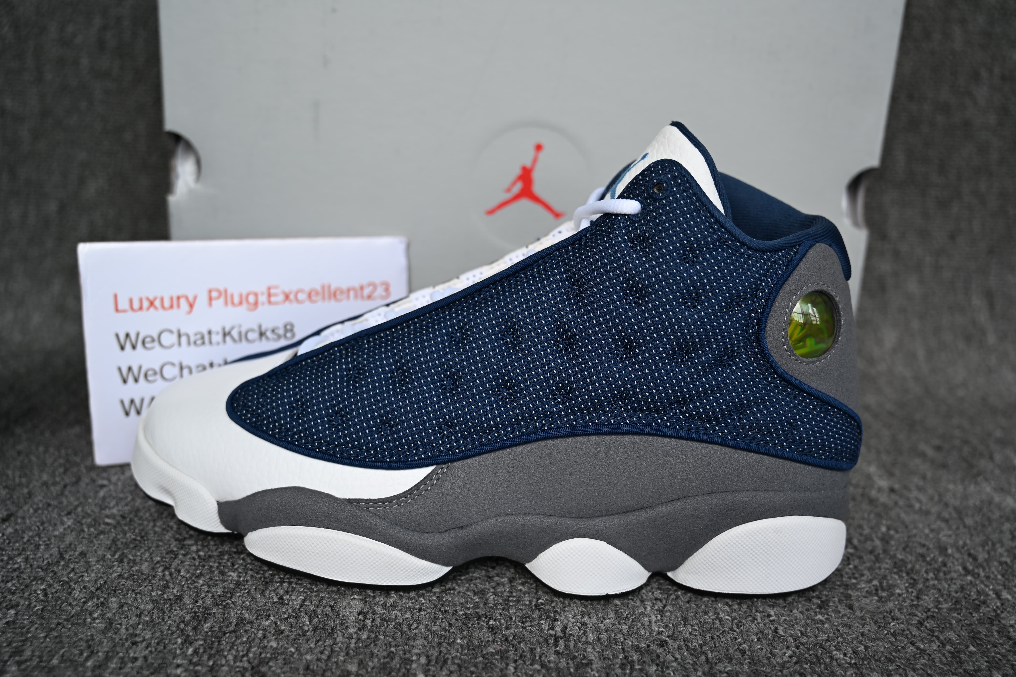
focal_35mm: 32
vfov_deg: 41.7
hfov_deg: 59.5
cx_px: 508
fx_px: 889
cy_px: 338
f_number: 5
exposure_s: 1/100
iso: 100
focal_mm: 31.5
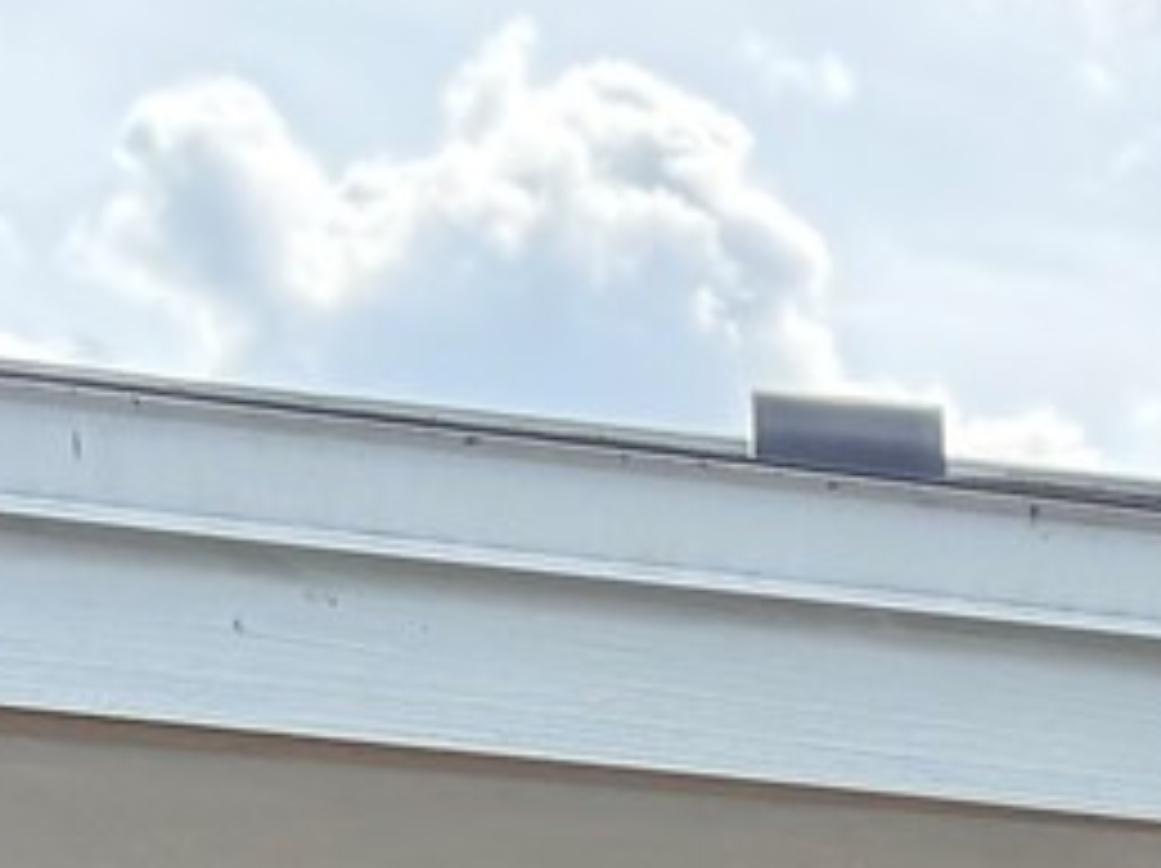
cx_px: 2236
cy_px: 2528
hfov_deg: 12.0
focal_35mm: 149
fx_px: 4993
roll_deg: -0.7
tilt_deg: -5.2
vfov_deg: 8.5
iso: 100
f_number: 1.78
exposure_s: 1/1653
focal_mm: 6.76
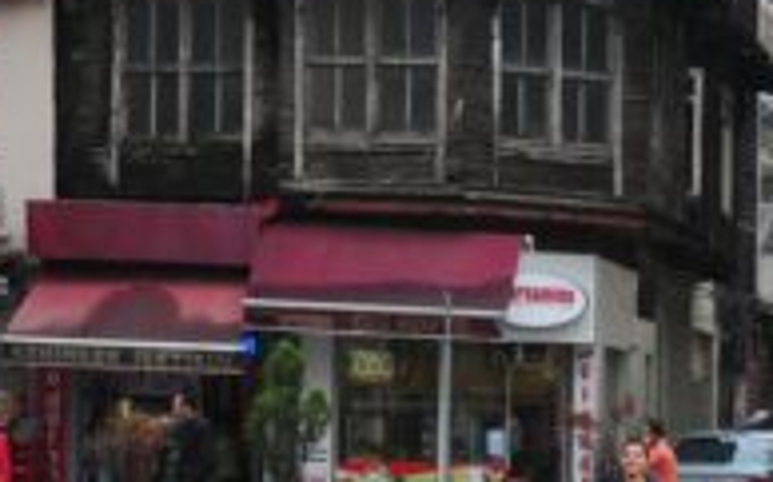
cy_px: 382
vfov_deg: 9.0
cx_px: 901
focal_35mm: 145
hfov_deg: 14.0
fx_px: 3053
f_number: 6.3
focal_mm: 24
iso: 400
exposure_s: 1/160
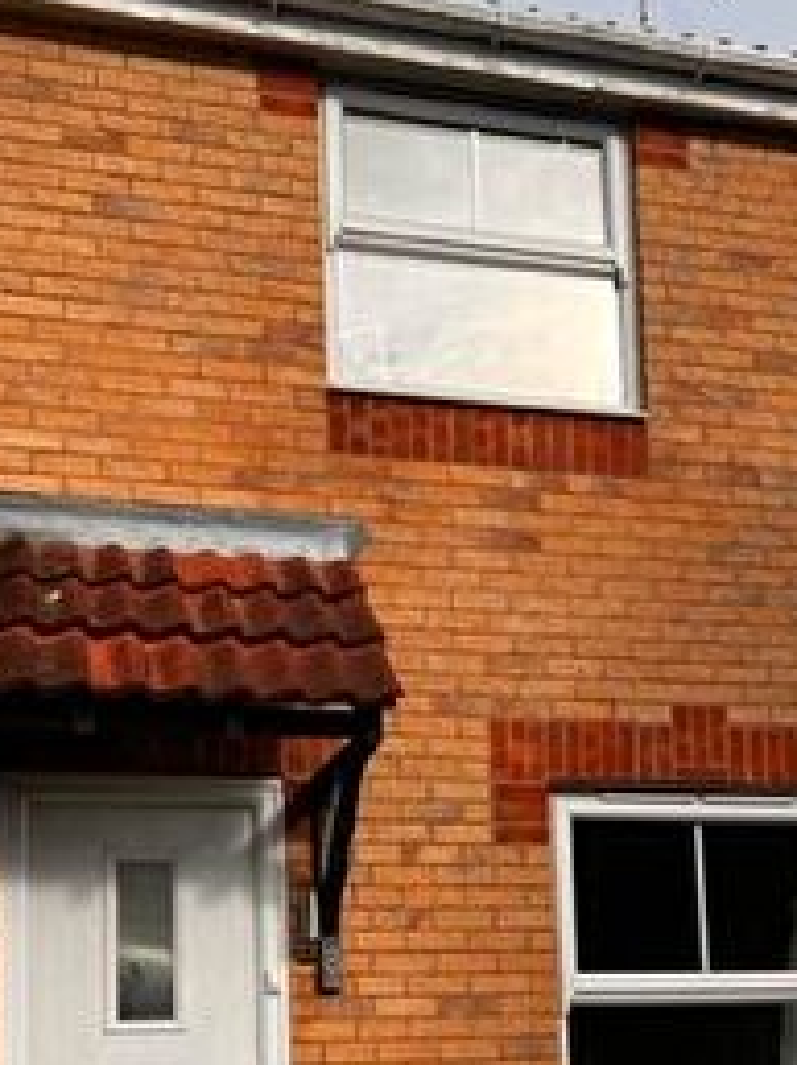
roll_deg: +2.1
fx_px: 1630
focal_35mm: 53
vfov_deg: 34.7
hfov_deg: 27.4
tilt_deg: +7.9
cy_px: 898
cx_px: 463
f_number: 1.5
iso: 50
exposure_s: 1/2915
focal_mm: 5.7
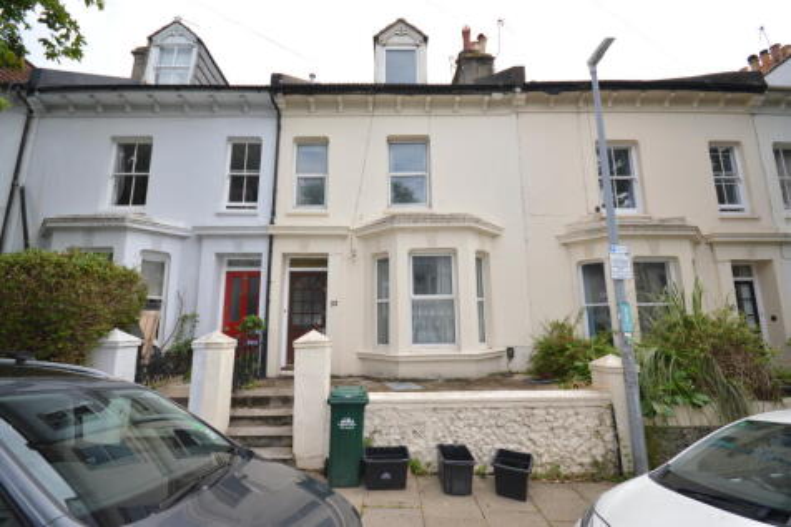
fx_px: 329
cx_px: 396
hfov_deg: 100.4
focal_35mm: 15
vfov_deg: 77.3
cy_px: 264
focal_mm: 10
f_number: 6.3
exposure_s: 1/200
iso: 100
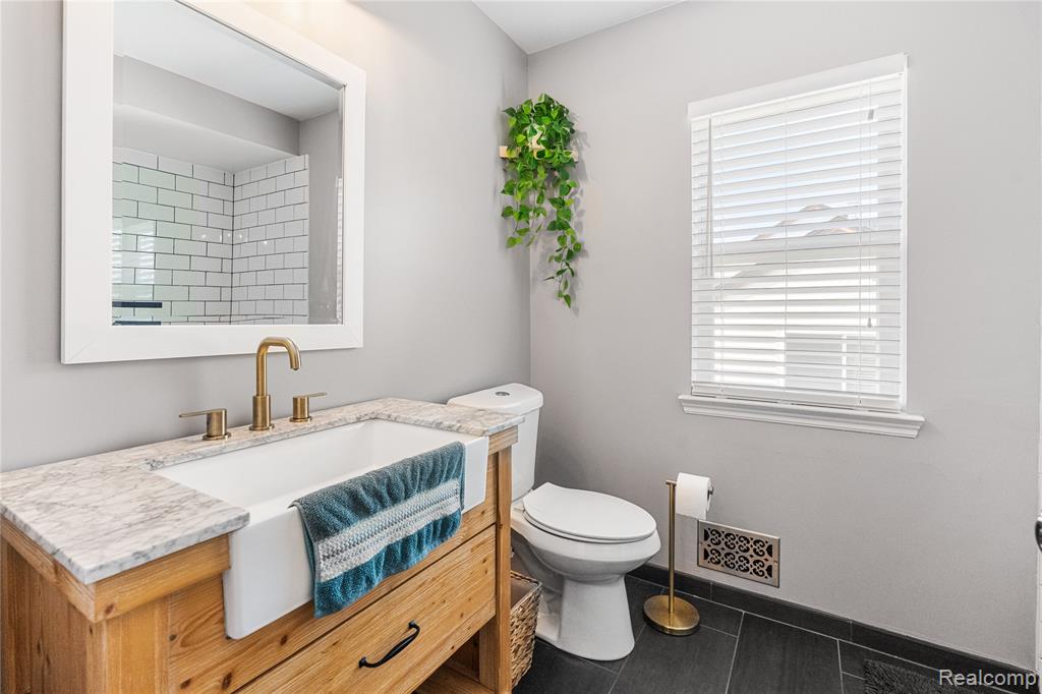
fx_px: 463
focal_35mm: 16
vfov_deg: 73.7
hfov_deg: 96.8
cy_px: 347
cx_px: 521
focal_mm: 16
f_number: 6.3
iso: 5000
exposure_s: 1/125
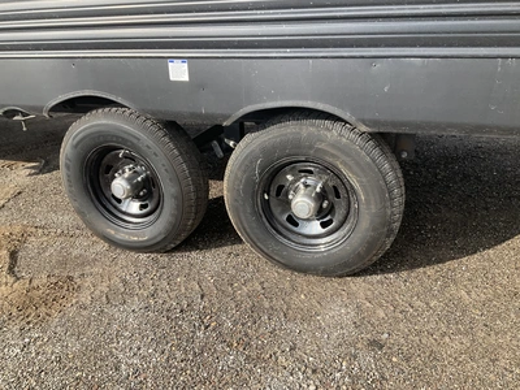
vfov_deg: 48.2
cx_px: 260
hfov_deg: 61.7
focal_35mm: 29
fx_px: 436
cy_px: 195
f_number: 1.8
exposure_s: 1/792
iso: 25
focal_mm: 3
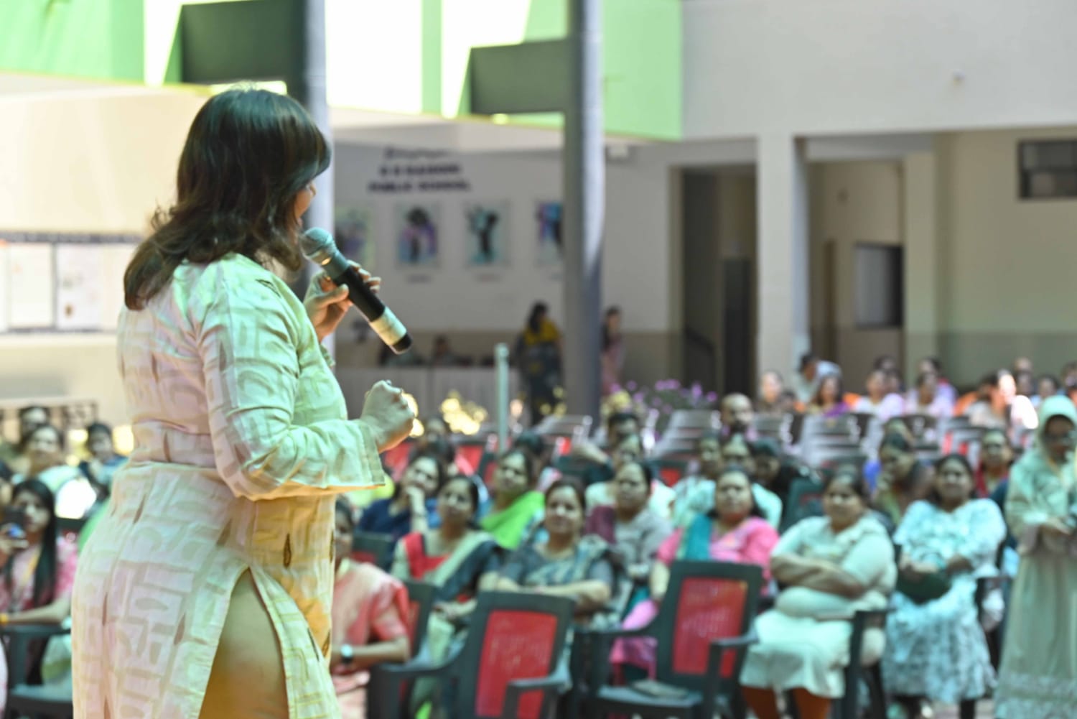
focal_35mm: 81
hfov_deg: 25.1
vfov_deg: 16.9
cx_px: 538
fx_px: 2424
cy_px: 360
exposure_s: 1/400
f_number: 6.3
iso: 800
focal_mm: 81
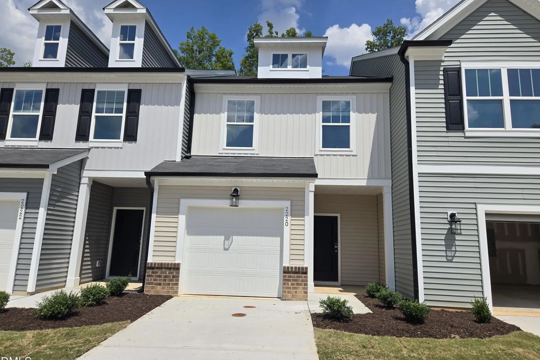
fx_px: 360
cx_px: 270
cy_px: 177
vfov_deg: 53.1
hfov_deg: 73.8
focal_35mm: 24
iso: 25
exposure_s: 1/3589
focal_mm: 5.4
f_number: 1.8
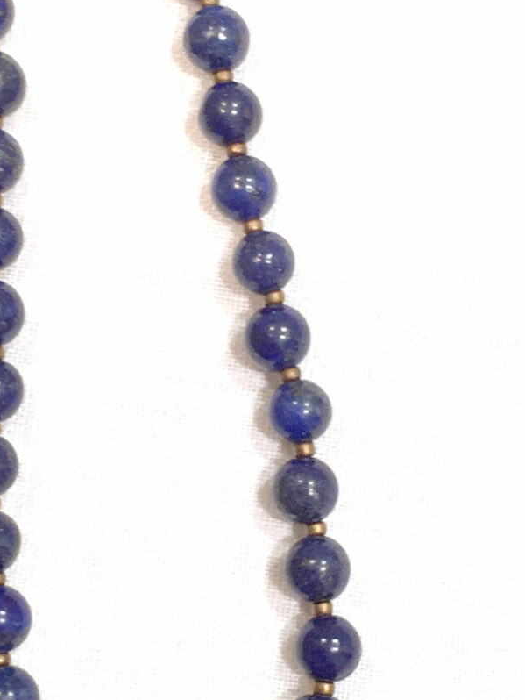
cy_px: 339
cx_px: 221
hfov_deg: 15.9
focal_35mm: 93
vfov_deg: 21.1
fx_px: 1880
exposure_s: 1/30
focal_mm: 4.15
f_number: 2.2
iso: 40
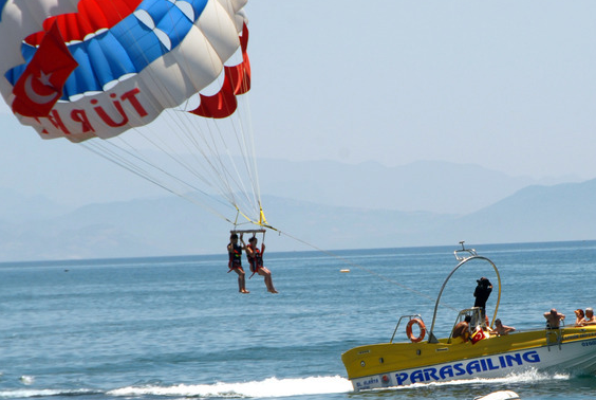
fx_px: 5289
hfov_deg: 6.4
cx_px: 336
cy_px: 184
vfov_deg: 4.3
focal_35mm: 319
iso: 100
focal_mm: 150
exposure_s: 1/250
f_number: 13
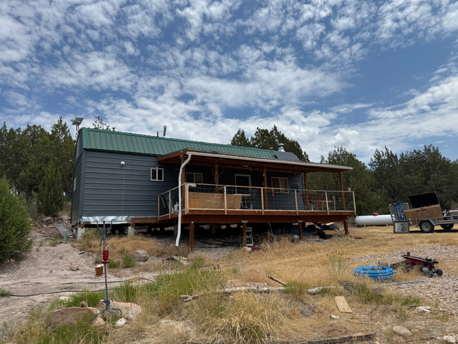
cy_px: 172
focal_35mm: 24
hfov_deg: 71.6
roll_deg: +2.1
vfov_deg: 56.8
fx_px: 318
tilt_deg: +10.6
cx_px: 229
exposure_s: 1/7092
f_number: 1.78
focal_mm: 6.76
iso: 80
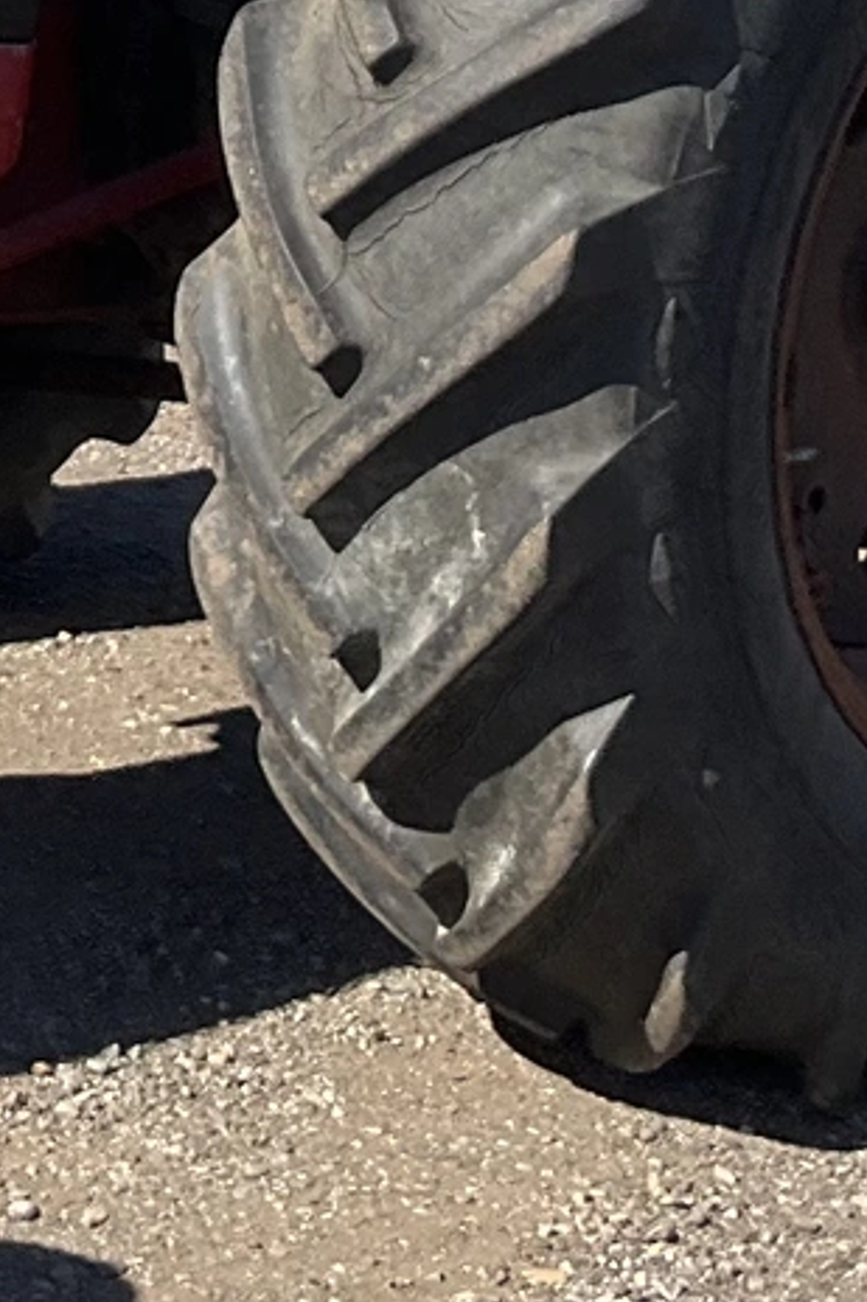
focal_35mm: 130
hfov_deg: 10.1
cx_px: -533
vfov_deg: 15.3
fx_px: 4699
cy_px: -152
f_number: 1.8
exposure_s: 1/1534
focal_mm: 3
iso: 25
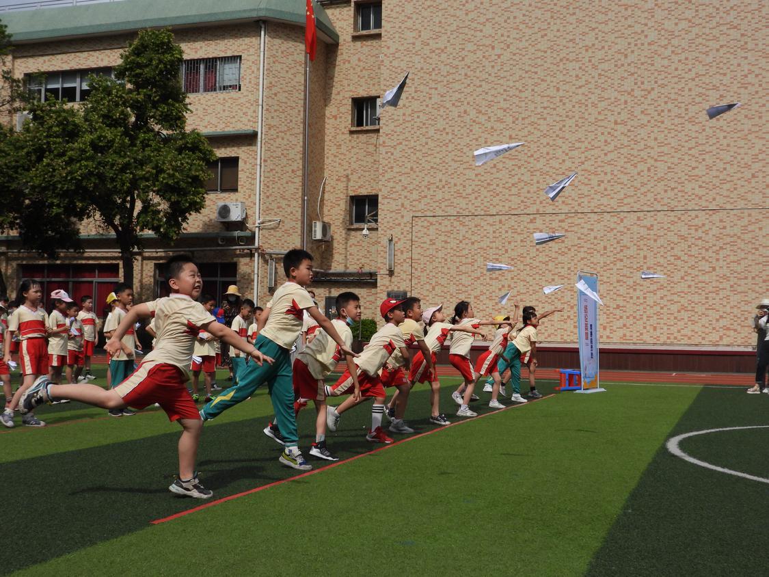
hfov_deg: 42.9
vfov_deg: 32.9
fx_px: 978
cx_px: 384
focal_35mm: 44
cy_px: 288
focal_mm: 7.9
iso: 110
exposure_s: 1/2000
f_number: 4
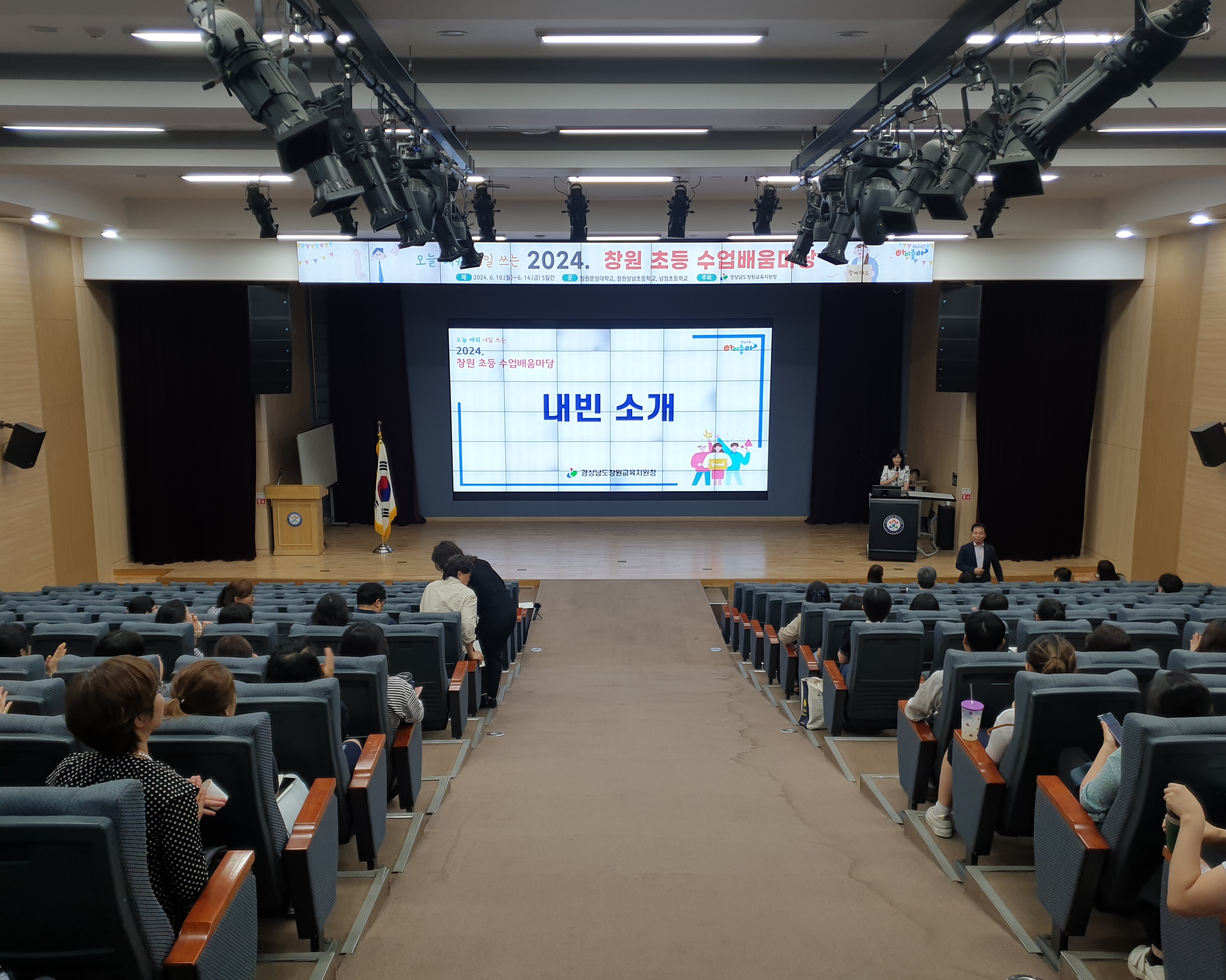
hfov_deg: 60.4
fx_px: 1052
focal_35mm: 29
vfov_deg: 50.0
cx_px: 590
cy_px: 518
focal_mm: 4.3
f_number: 1.5
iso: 64
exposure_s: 1/120
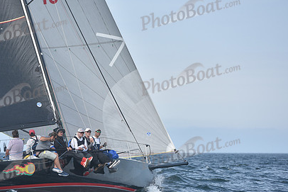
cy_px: 124
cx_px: 104
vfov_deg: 4.8
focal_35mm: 286
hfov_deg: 7.2
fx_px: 2289
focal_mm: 200
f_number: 5.6
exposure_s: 1/1250
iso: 200
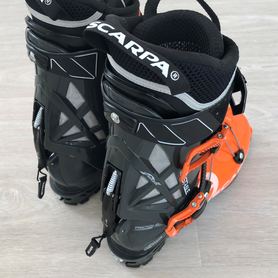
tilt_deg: -43.1
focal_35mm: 39
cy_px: 102
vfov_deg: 42.5
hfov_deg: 42.8
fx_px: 354
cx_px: 137
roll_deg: +3.6
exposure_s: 1/100
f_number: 1.8
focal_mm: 3.99
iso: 25
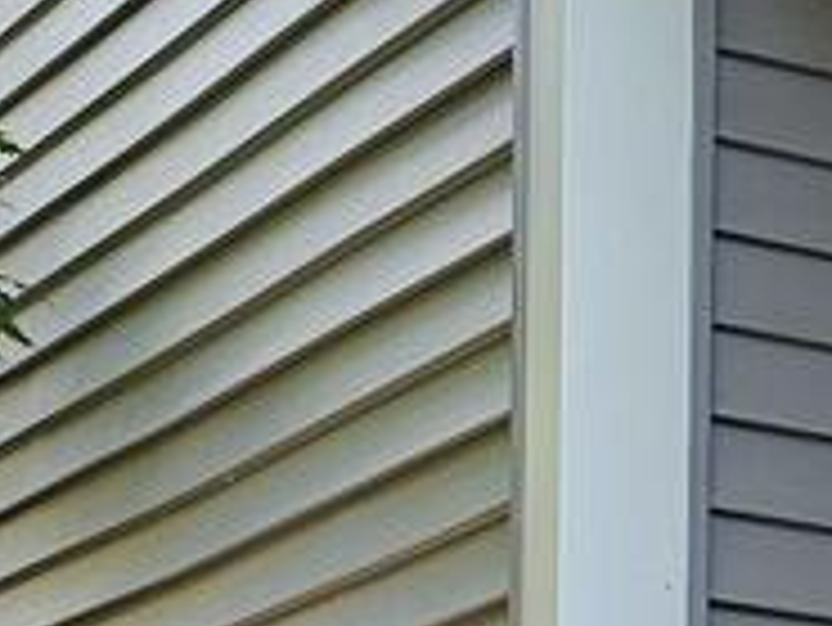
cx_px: 1781
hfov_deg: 10.0
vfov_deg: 7.6
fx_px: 4305
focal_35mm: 179
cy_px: 1581
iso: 32
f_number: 1.7
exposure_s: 1/180
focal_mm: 6.3
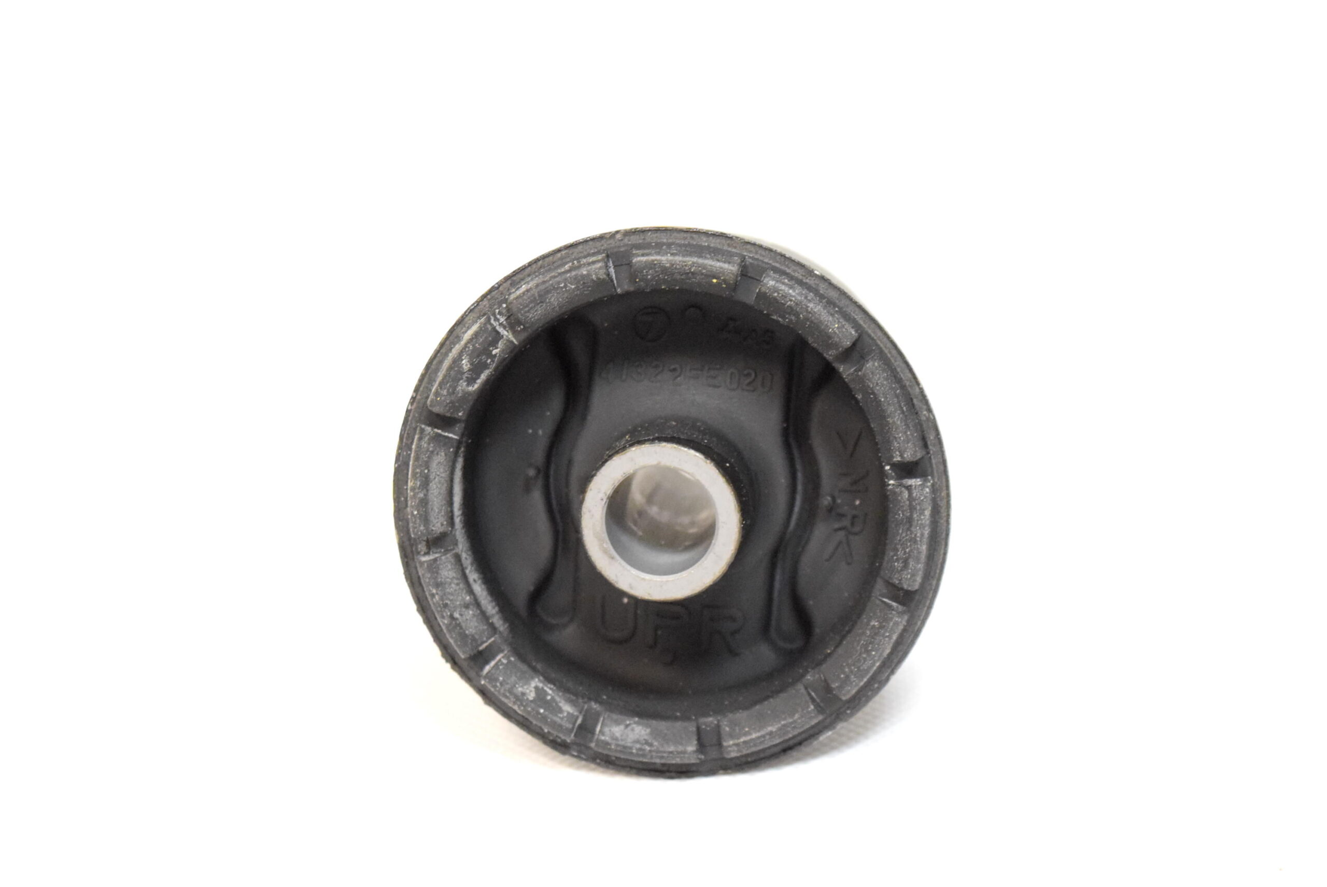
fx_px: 3043
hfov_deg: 24.6
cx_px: 664
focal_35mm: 82
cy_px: 444
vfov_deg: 16.6
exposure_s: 1/60
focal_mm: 55
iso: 4000
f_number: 5.6
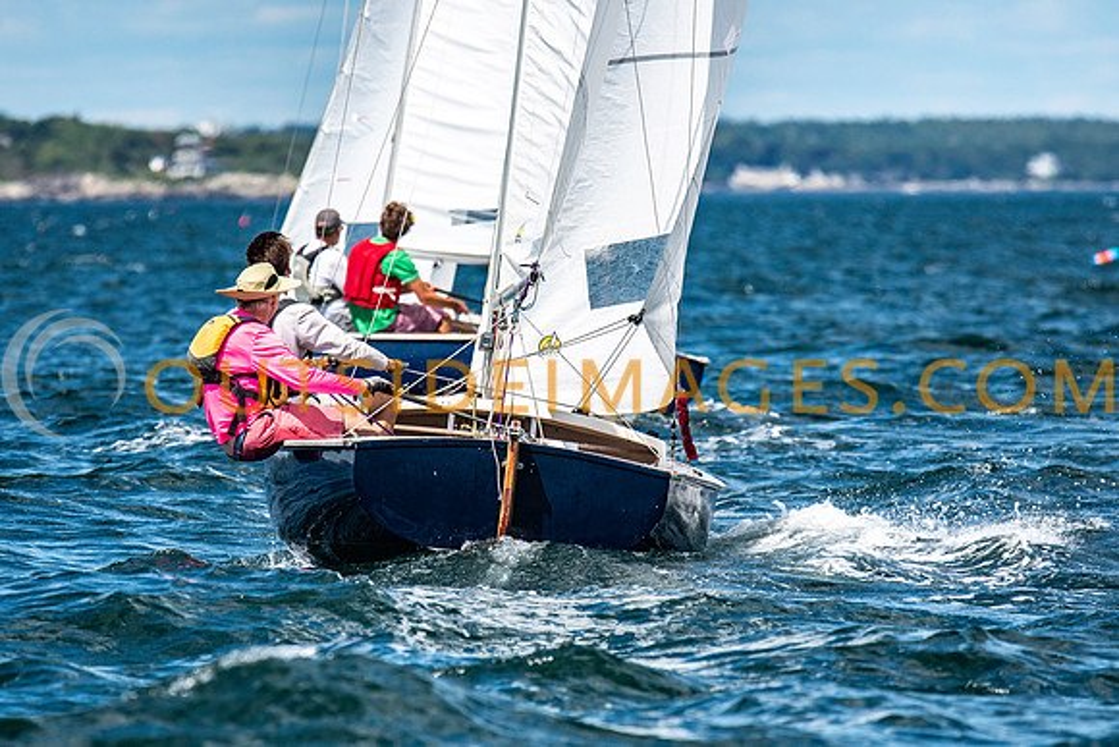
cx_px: 560
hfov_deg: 4.3
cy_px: 374
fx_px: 14759
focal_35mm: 475
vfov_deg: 2.9
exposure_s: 1/6400
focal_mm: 300
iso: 500
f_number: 5
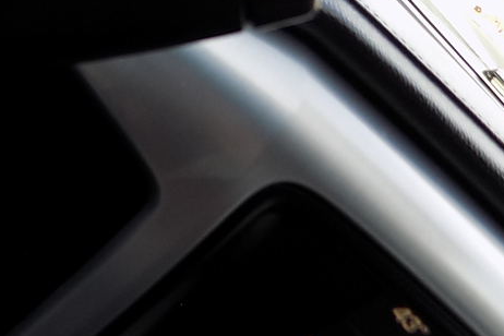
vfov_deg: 24.2
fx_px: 742
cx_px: 31
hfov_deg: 34.9
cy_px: -15
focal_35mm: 53
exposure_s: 1/100
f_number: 3.1
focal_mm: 4
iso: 80
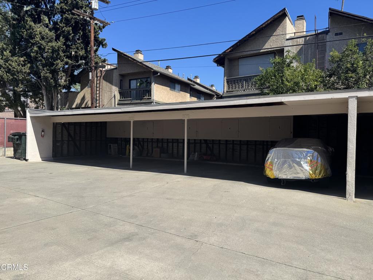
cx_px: 186
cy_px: 140
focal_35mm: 24
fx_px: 259
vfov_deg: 56.8
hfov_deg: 71.6
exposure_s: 1/4310
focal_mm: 6.76
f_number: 1.78
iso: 80
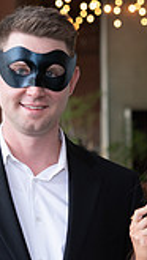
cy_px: 236
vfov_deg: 14.8
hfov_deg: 8.5
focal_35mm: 143
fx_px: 989
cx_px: 96
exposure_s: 1/100
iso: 400
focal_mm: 50
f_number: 3.2
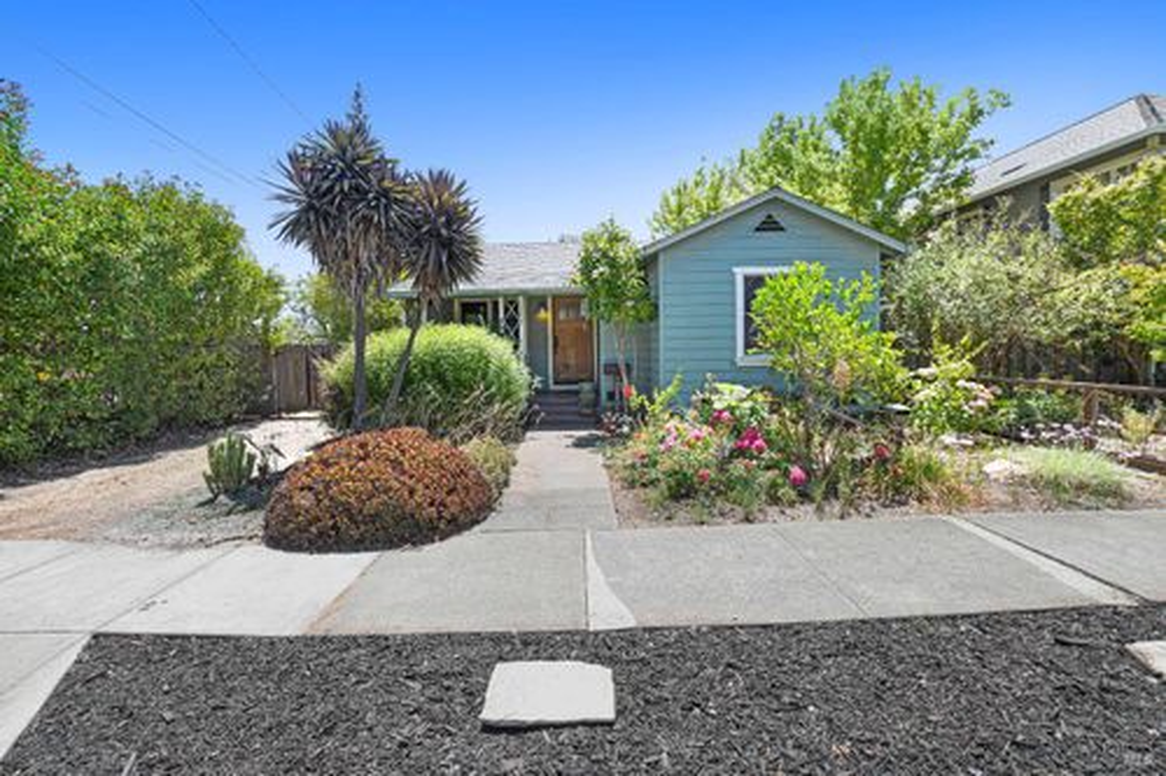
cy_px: 388
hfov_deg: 100.4
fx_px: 486
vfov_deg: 77.3
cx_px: 583
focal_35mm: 15
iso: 100
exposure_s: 1/320
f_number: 9
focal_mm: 10
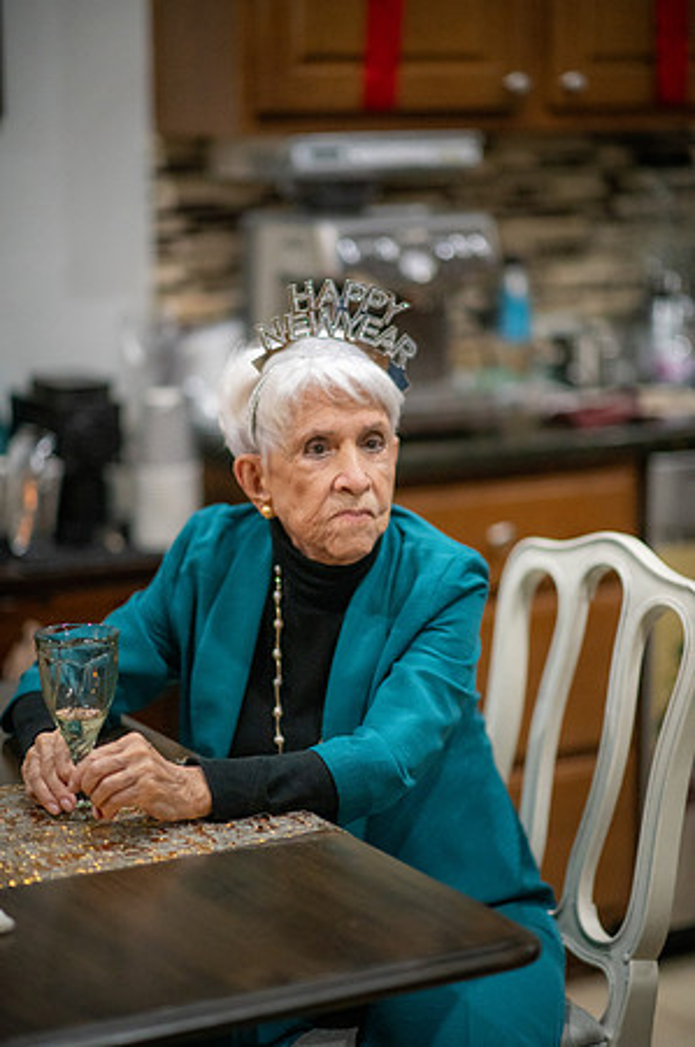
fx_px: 2467
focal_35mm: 85
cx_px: 348
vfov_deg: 23.9
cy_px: 524
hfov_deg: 16.0
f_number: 1.4
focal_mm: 85
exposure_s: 1/1600
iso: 6400
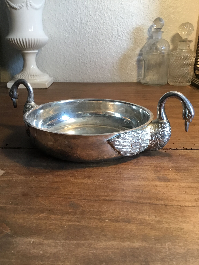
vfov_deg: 58.4
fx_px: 238
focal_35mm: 31
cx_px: 100
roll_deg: +0.9
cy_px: 132
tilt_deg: -19.9
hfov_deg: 45.4
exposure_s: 1/33
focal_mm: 3.3
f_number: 2.4
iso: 64
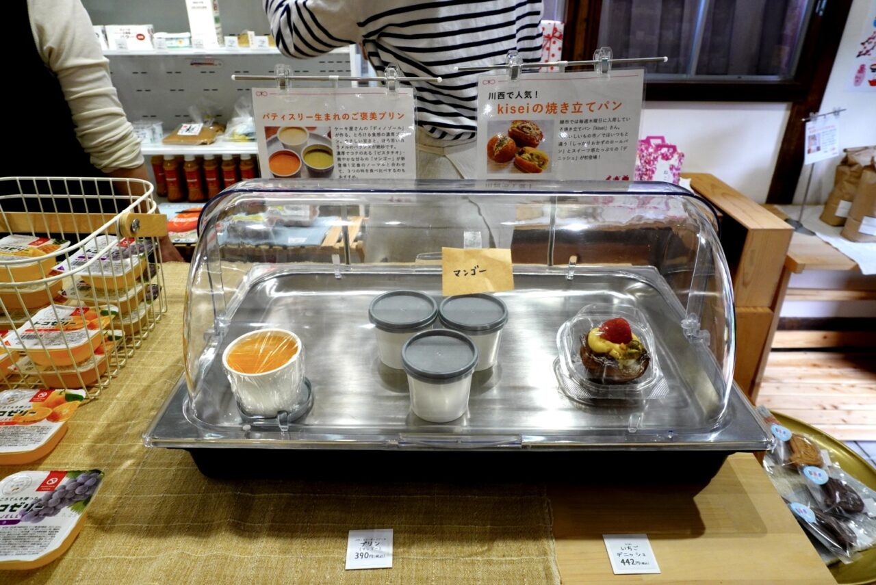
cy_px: 292
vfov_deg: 53.2
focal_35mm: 24
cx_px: 438
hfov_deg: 73.7
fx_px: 584
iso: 800
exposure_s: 1/100
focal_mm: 16
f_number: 6.3
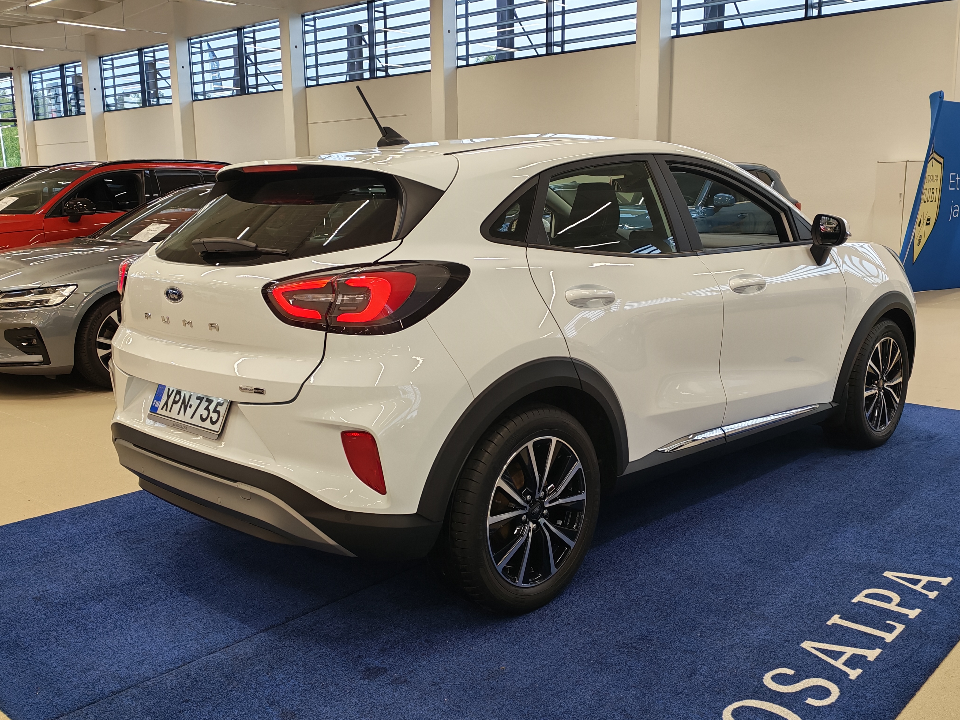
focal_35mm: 35
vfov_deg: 40.7
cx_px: 480
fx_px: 971
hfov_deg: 52.6
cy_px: 360
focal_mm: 6.12
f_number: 1.9
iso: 125
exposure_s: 1/100
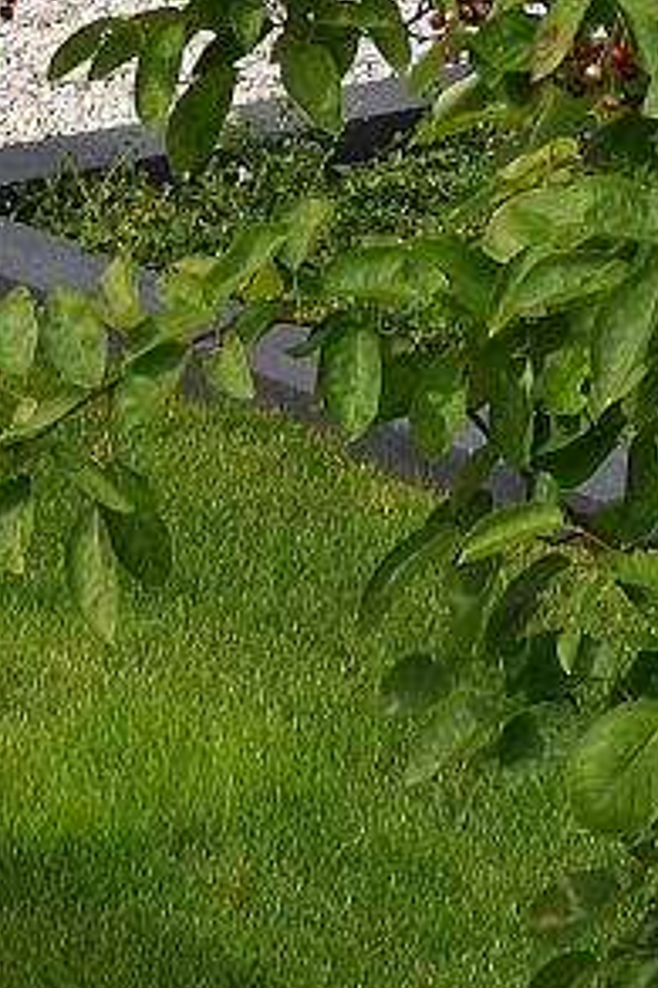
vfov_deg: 10.1
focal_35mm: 166
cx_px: -167
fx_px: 4556
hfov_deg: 8.2
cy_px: -1669
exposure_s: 1/200
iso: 100
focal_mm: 18
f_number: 10
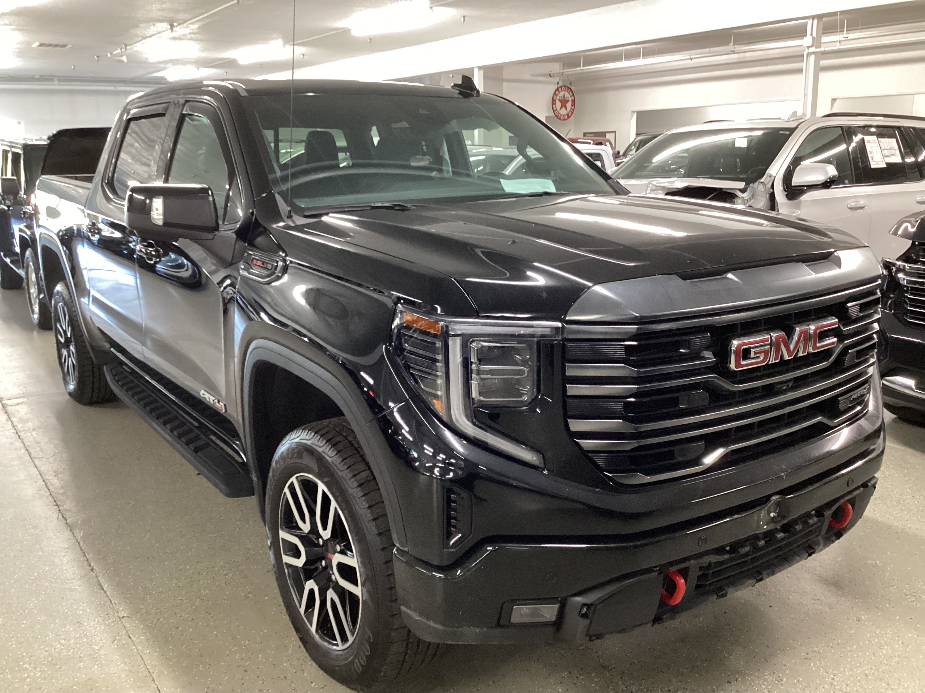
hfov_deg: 58.4
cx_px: 462
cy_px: 346
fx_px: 828
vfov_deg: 45.4
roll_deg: +0.3
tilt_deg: -14.8
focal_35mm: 31
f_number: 2.4
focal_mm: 3.3
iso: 320
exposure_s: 1/33
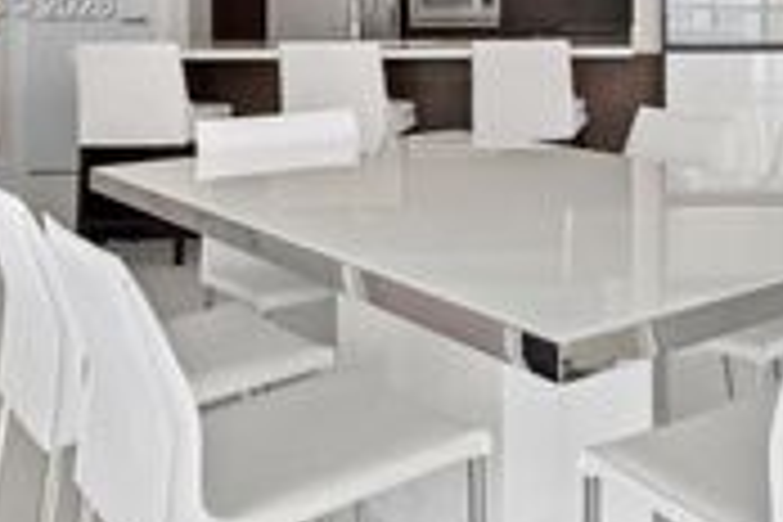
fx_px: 1000
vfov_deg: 27.6
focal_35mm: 46
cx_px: 801
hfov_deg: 37.7
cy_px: 7
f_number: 8
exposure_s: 1/50
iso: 400
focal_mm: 16
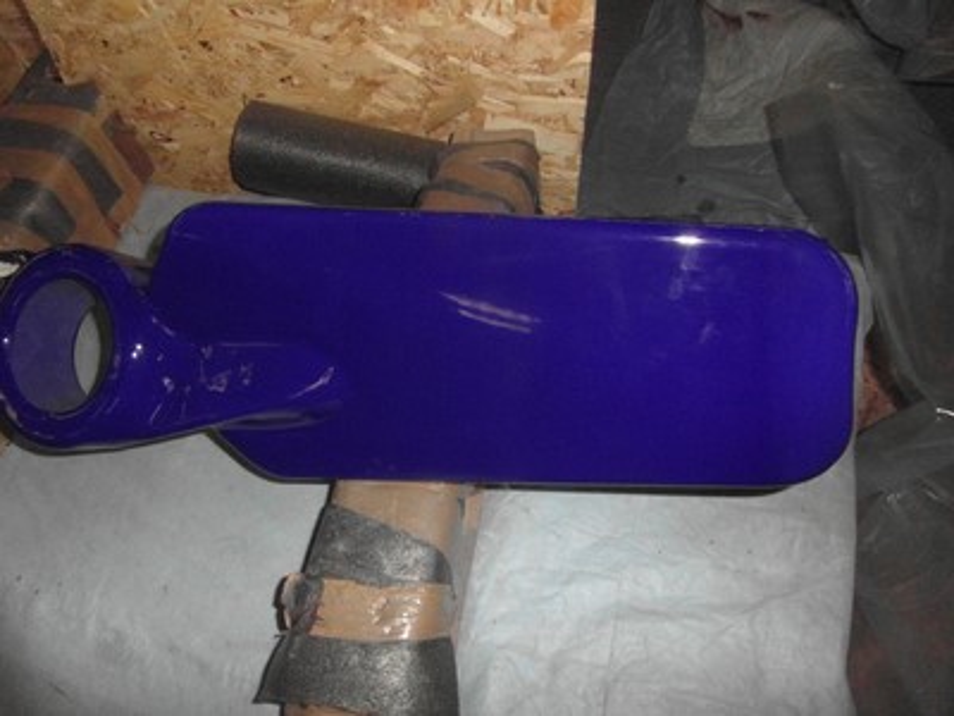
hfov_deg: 71.6
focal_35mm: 24
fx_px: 661
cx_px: 477
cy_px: 358
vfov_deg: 56.8
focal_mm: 4
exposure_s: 1/30
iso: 640
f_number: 7.3
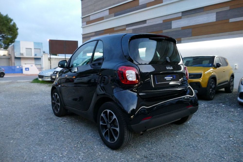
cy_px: 81
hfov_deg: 71.5
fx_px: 169
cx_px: 122
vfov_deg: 51.3
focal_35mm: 25
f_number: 2.8
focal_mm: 9.12
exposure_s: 1/30
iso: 1600
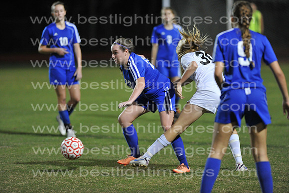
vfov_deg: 4.6
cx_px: 144
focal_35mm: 300
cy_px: 96
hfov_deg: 6.9
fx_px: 2407
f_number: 3.2
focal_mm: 300
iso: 5000
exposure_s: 1/400
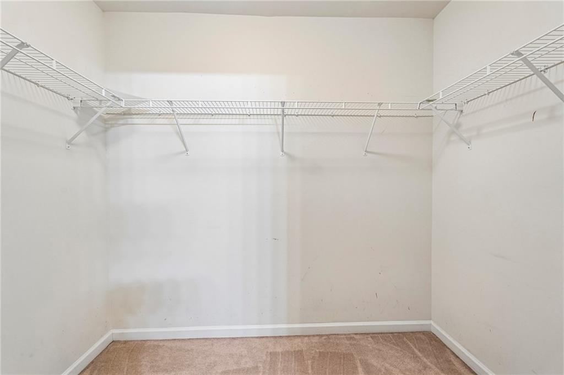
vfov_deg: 73.7
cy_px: 188
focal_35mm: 16
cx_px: 282
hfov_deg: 96.8
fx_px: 250
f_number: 8
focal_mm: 16
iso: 800
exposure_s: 1/10
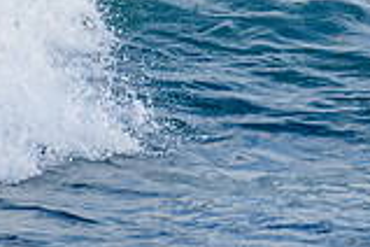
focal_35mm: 2229
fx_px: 22907
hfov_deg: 0.9
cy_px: -190
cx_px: 610
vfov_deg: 0.6
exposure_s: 1/1250
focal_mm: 500
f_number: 5.6
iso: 560
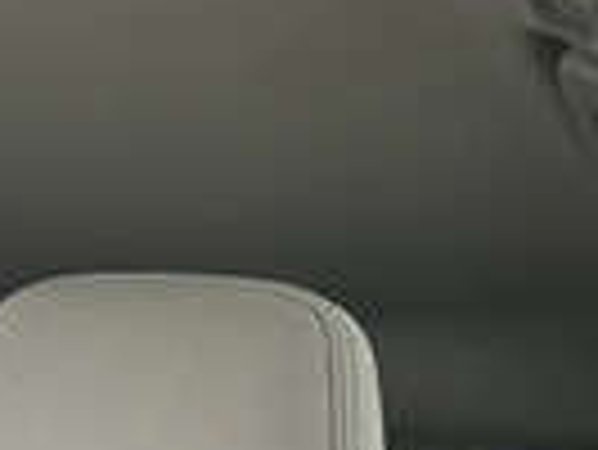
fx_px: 1452
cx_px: 346
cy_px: 652
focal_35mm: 84
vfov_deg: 16.2
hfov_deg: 23.2
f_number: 1.8
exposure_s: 1/122
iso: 32
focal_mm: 3
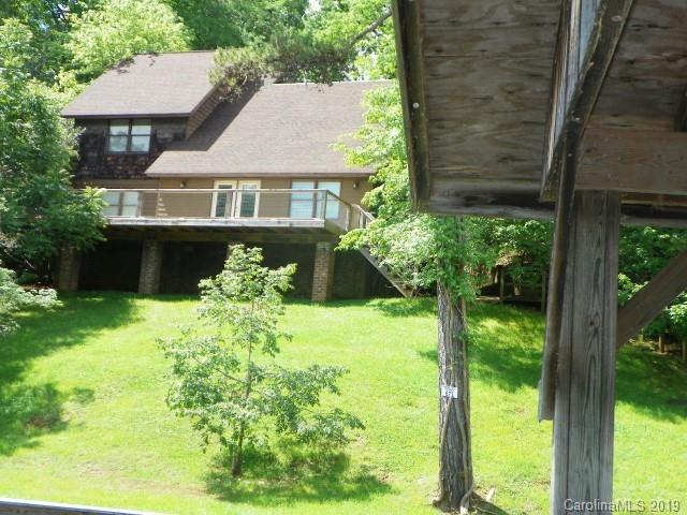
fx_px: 1032
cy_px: 258
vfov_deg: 28.0
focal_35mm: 52
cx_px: 344
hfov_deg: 36.8
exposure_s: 1/160
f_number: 3.5
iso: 64
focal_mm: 9.2
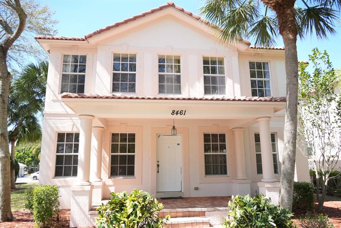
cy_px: 114
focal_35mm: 27
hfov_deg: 67.4
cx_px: 170
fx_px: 256
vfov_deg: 48.0
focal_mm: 18
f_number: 3.5
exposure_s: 1/4000
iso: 1600
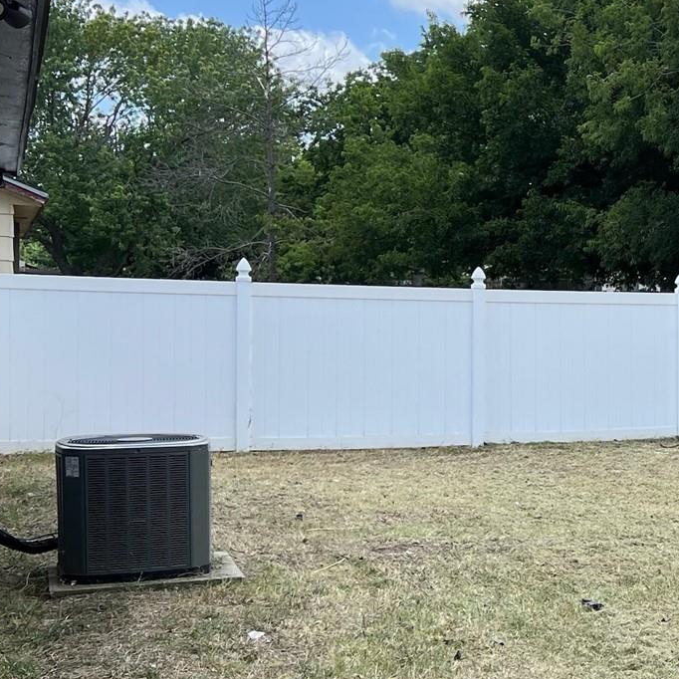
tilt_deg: -2.0
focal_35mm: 69
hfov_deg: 21.9
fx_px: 1531
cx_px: 941
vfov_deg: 25.0
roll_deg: -1.5
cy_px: 390
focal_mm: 5.7
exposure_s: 1/1621
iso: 50
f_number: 1.5
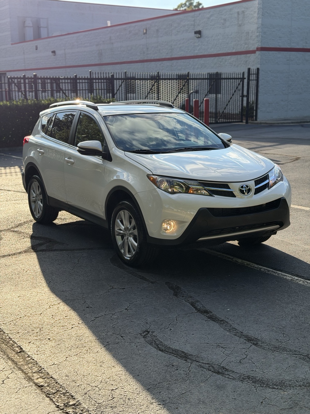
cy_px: 207
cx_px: 155
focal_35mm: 48
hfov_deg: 30.3
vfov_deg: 39.7
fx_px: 573
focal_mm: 6.76
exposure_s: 1/1715
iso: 80
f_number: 1.78
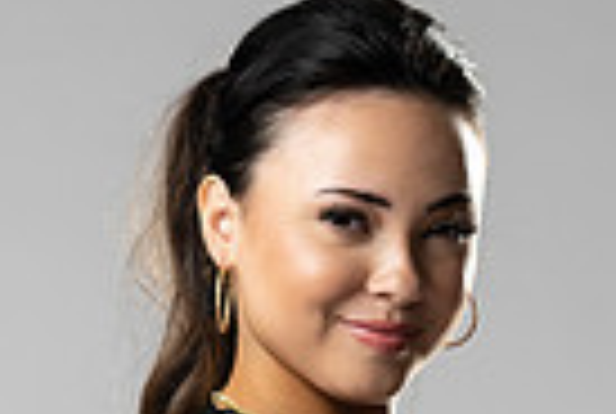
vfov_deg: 3.5
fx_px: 6654
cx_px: -176
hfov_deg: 5.3
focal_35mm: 388
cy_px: 713
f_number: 2.8
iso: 200
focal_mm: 85
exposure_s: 1/125
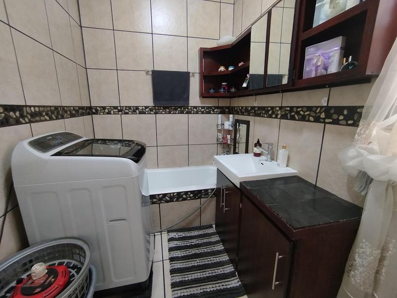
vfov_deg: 81.7
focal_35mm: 15
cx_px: 198
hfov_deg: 98.2
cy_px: 149
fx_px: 172
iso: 160
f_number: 2.2
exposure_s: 1/33
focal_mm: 1.65
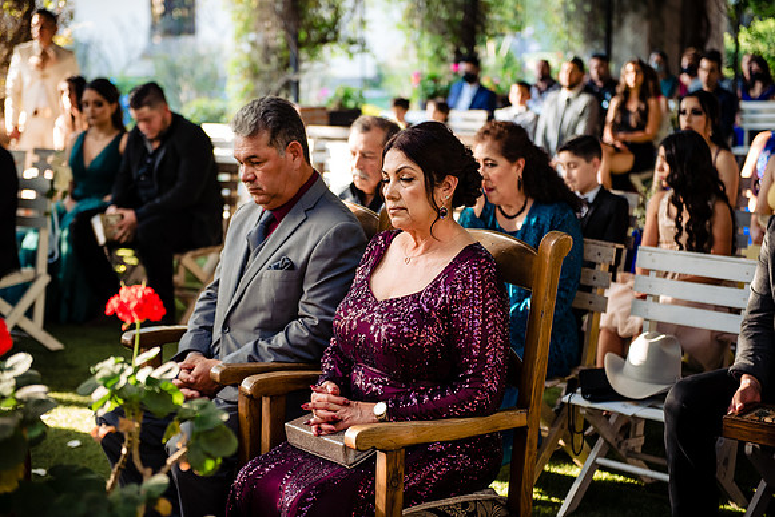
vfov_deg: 19.5
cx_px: 388
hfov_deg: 28.8
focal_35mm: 70
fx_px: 1507
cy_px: 258
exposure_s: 1/200
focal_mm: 70
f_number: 2.8
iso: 800
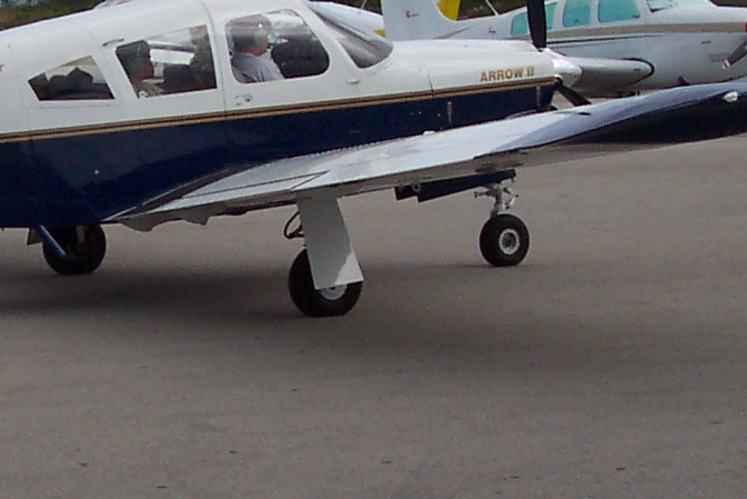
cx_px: 104
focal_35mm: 122
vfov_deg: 11.2
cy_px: 187
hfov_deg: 16.6
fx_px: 2532
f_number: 4.8
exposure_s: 1/700
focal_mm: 8
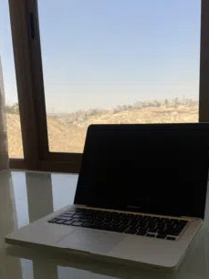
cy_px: 160
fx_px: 274
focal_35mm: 34
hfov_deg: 41.5
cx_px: 126
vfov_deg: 53.8
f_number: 1.6
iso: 32
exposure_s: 1/1335
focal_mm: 4.2
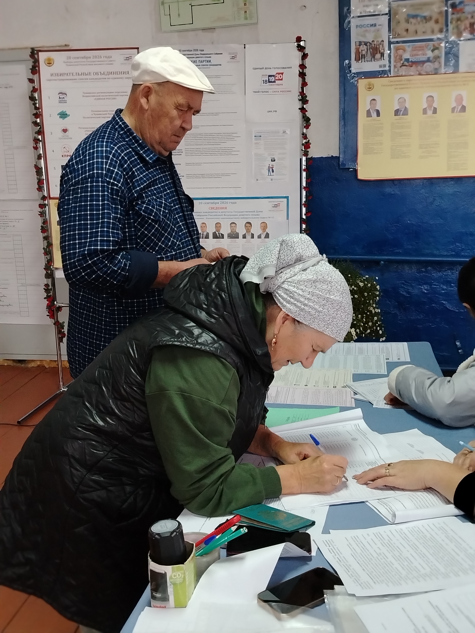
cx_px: 238
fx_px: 732
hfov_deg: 36.0
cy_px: 316
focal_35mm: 40
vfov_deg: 46.8
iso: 3444
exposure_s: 1/100
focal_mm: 5.25
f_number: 1.75
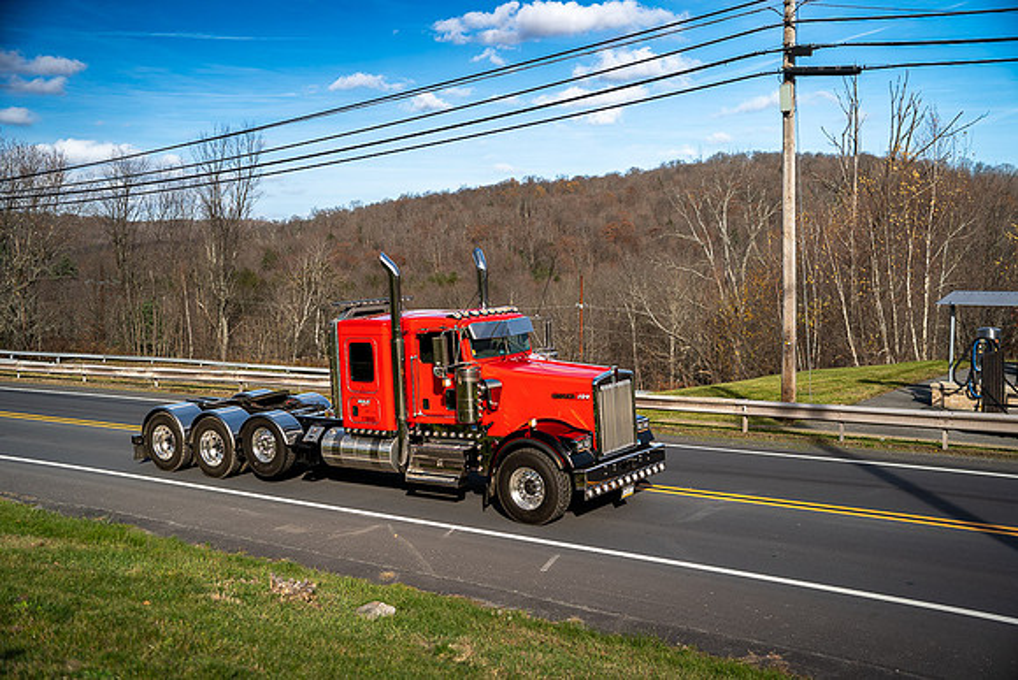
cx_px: 509
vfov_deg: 35.1
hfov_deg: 50.7
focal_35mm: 38
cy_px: 340
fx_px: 1075
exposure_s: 1/160
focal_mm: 38
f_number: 2.2
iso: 125
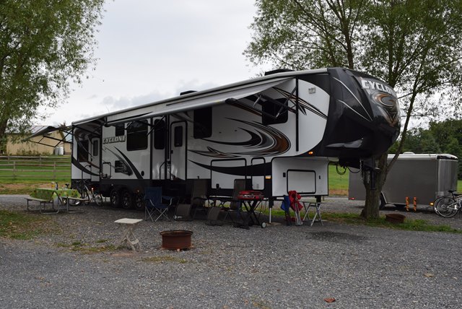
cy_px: 154
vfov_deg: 48.0
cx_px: 231
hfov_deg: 67.3
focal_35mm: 27
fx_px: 347
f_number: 7.1
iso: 100
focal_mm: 18
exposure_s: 1/200
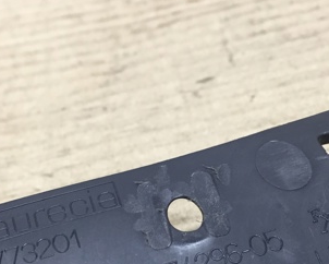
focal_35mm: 60
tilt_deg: -41.8
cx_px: 176
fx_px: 585
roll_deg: +11.0
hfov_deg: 31.4
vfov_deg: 24.7
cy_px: 237
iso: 160
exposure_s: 1/33
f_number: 2.2
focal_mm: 4.15
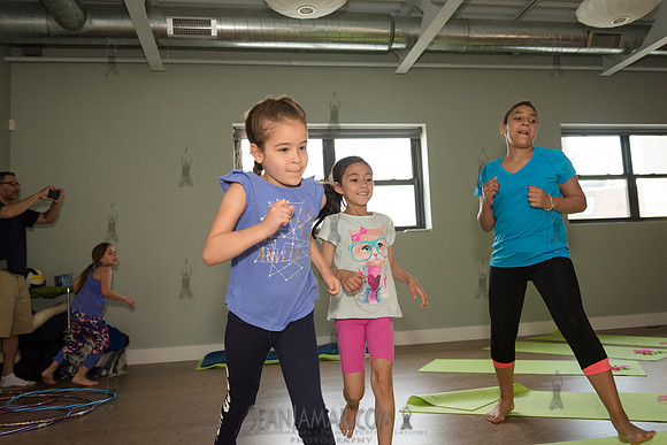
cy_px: 222
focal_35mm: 31
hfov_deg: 60.3
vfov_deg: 42.3
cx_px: 334
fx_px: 574
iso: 1600
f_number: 4
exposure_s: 1/640
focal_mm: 31
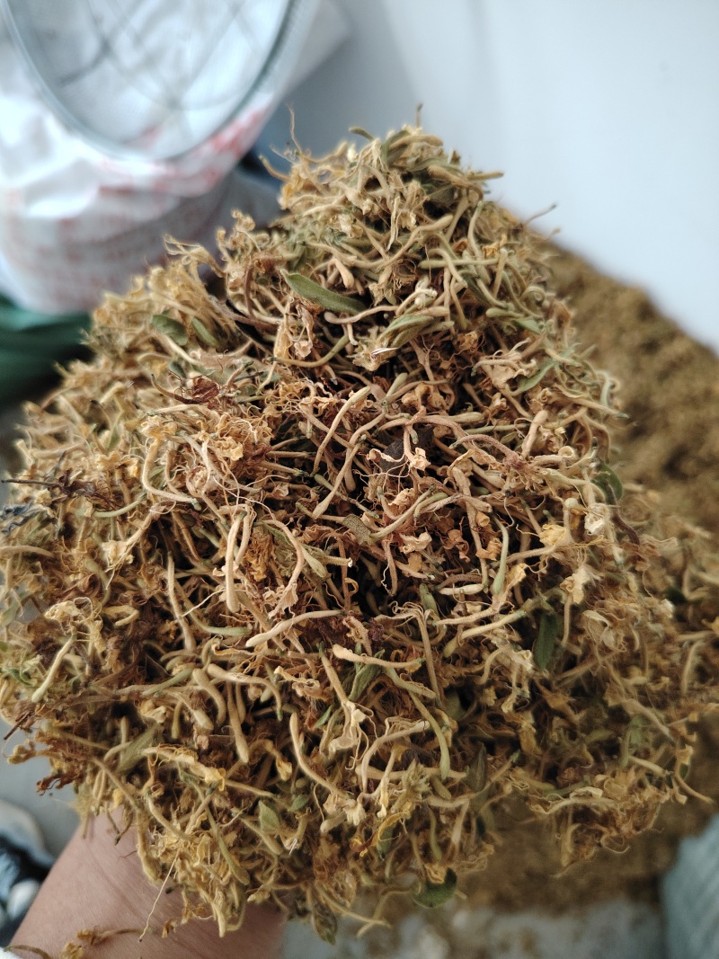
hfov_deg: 56.8
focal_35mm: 24
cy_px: 480
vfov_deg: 71.6
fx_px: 665
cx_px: 360
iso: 3491
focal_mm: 5.25
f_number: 1.75
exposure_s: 1/100
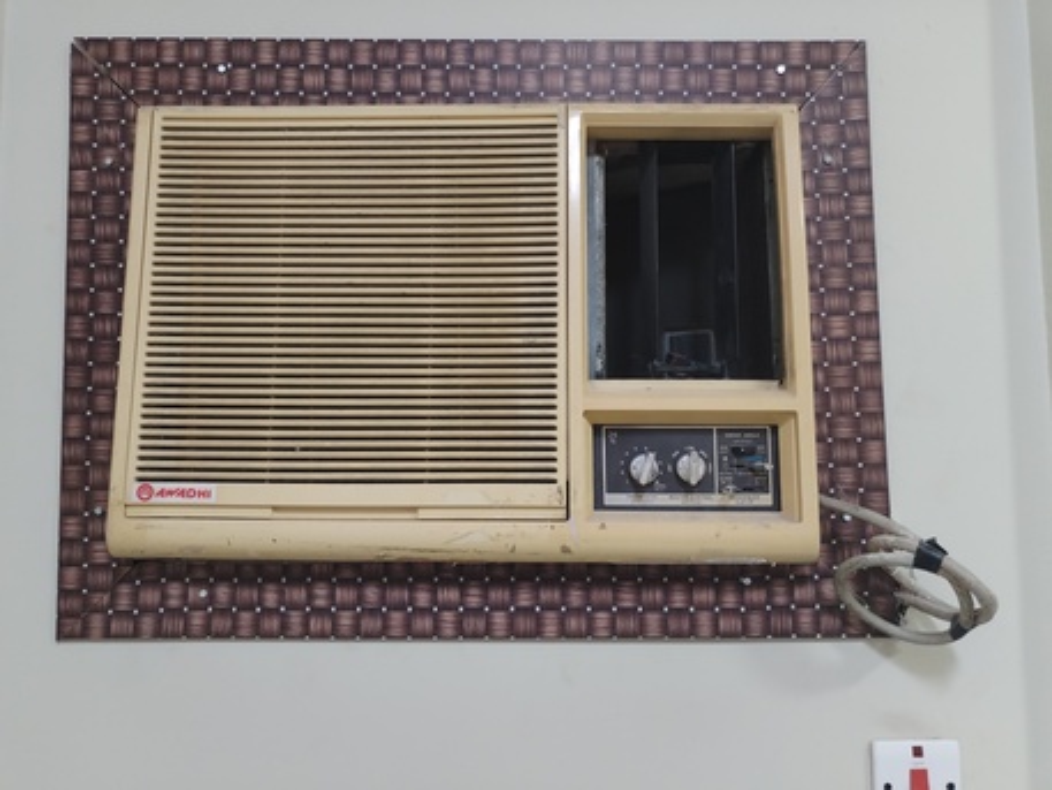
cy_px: 395
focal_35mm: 29
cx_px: 526
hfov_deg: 61.6
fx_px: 882
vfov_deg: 48.2
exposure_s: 1/24
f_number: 1.8
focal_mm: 4.75
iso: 903
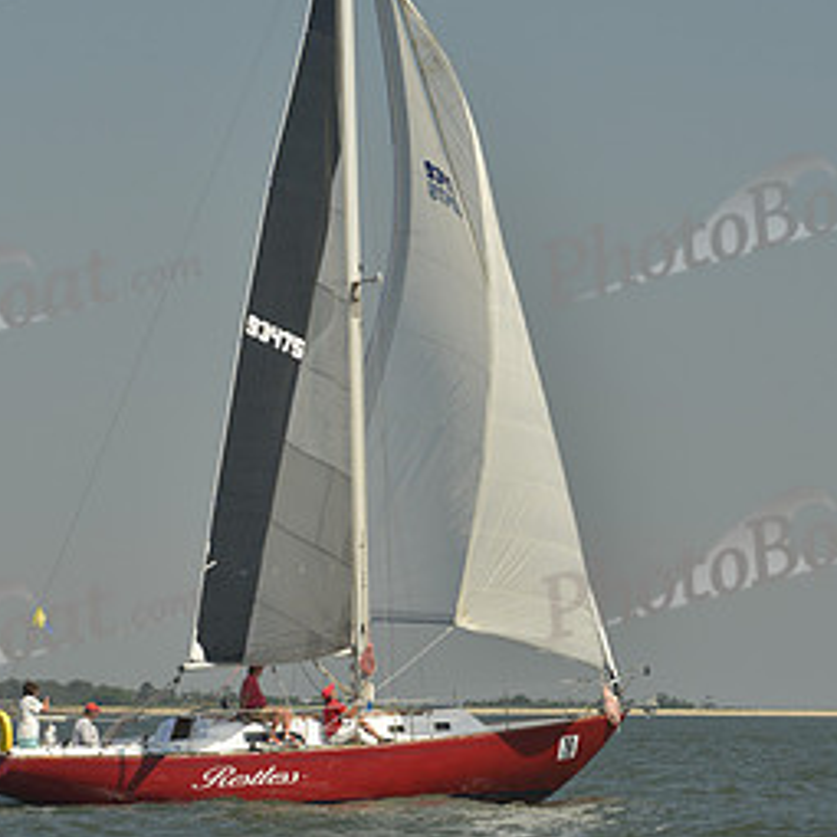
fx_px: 8207
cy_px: 98
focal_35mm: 300
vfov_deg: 5.8
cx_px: 373
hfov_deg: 5.8
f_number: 6.3
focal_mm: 155
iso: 200
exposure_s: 1/800
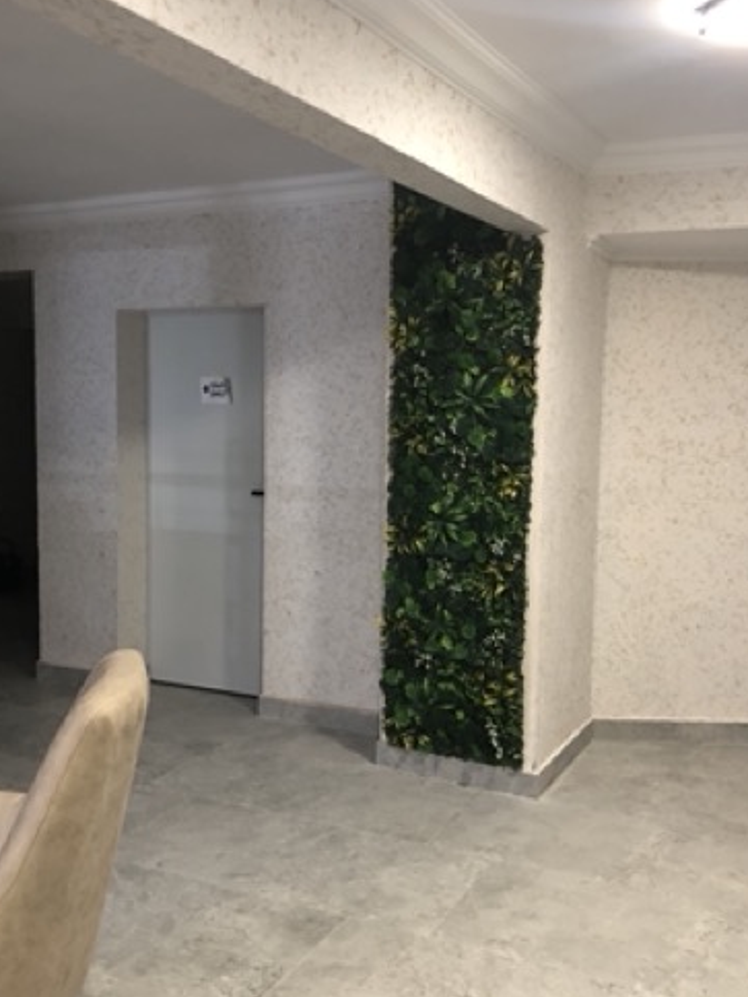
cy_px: 513
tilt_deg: -5.1
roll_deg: -1.5
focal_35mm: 37
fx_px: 1066
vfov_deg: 50.1
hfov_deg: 38.6
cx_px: 348
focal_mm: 4
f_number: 1.8
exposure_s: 1/17
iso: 64
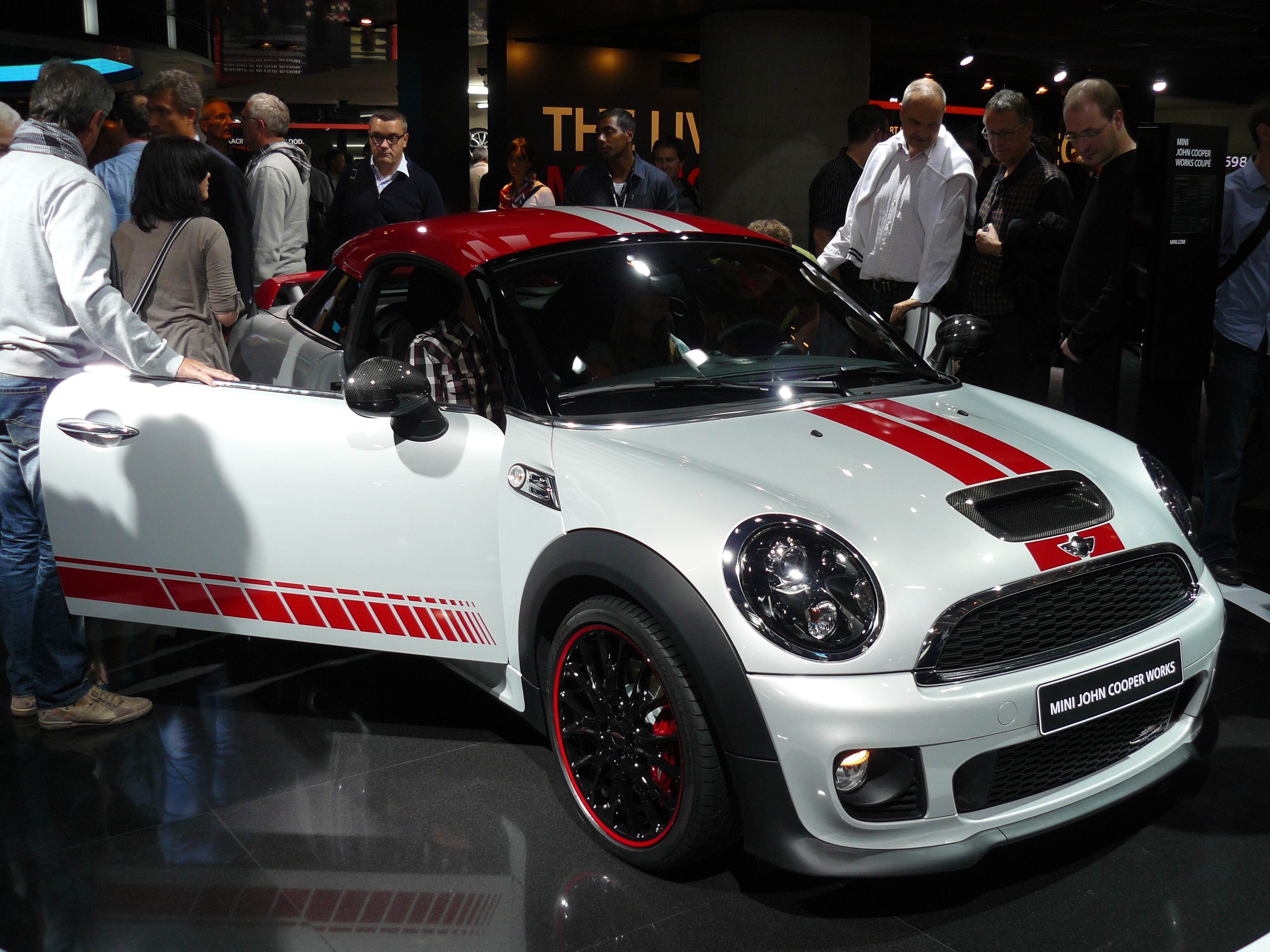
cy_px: 476
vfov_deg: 39.7
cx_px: 635
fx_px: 1321
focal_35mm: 36
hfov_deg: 51.4
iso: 100
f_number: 2.8
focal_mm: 6
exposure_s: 1/80
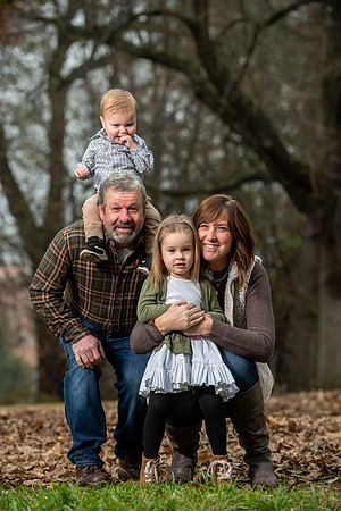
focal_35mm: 135
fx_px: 1918
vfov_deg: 15.2
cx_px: 170
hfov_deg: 10.2
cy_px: 256
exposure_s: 1/125
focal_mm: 135
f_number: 4
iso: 200
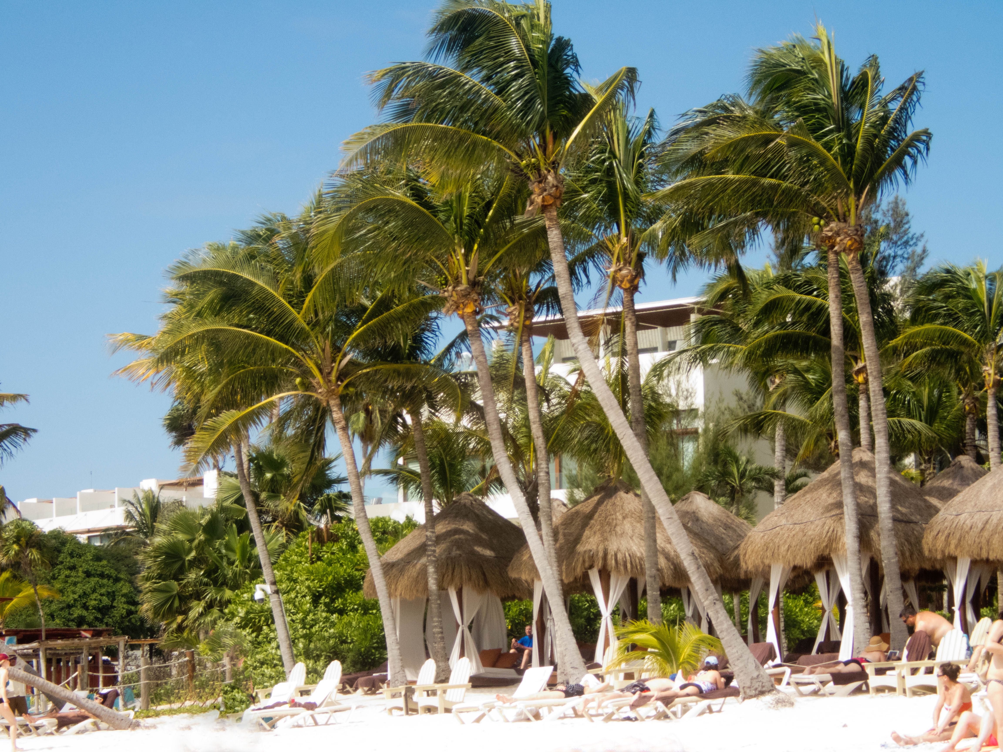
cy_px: 376
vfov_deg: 14.8
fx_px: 2898
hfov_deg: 19.6
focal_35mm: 100
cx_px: 502
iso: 200
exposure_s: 1/400
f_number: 6.3
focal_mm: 18
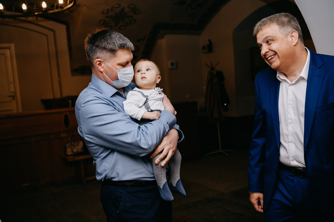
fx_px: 390
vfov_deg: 31.9
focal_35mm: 42
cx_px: 167
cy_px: 111
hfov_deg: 46.4
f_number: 3.2
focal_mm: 42
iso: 250
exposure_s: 1/160
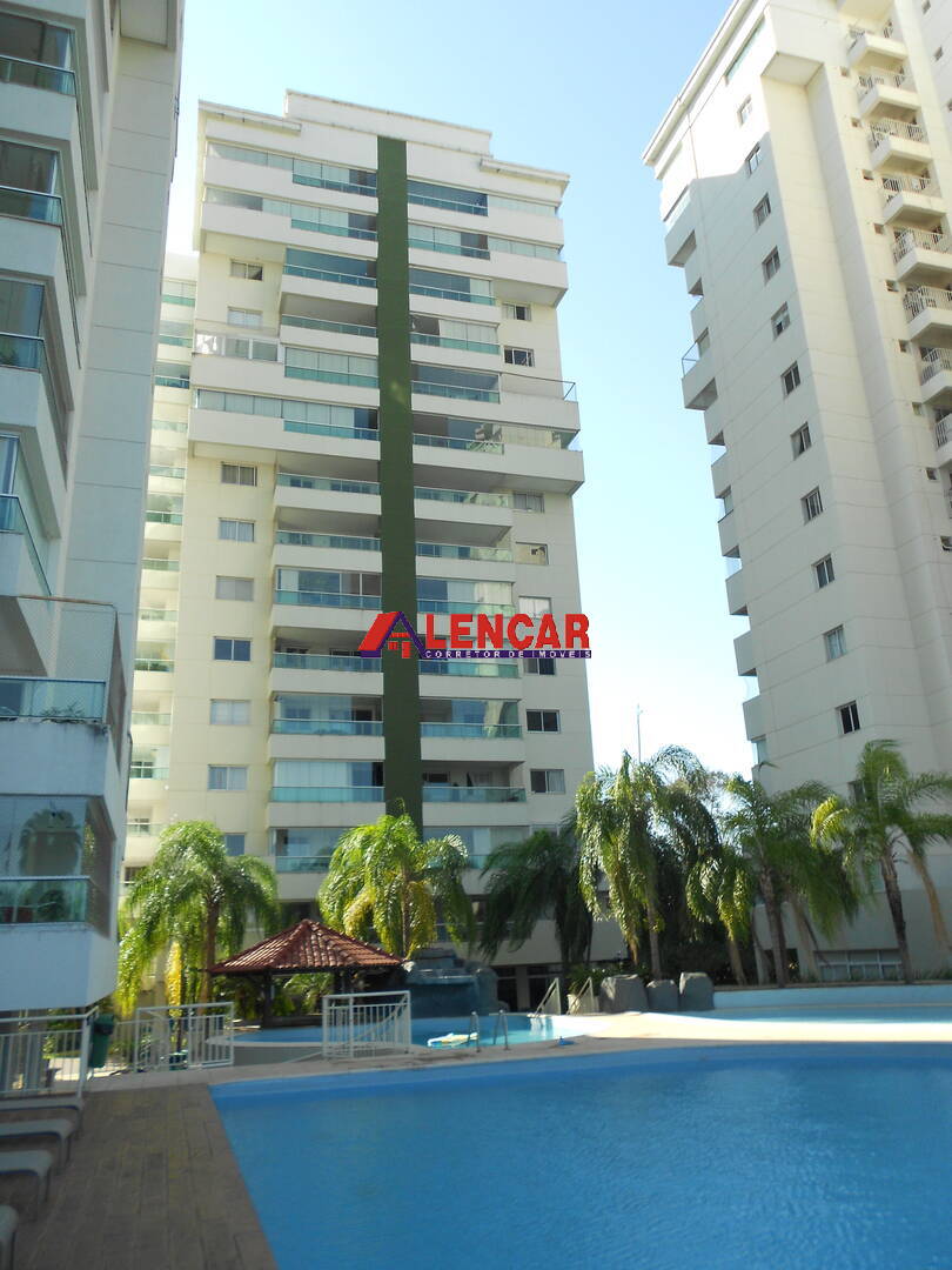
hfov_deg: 53.1
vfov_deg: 67.3
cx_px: 476
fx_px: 953
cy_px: 635
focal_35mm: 26
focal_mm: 4.6
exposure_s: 1/320
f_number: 3.2
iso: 80
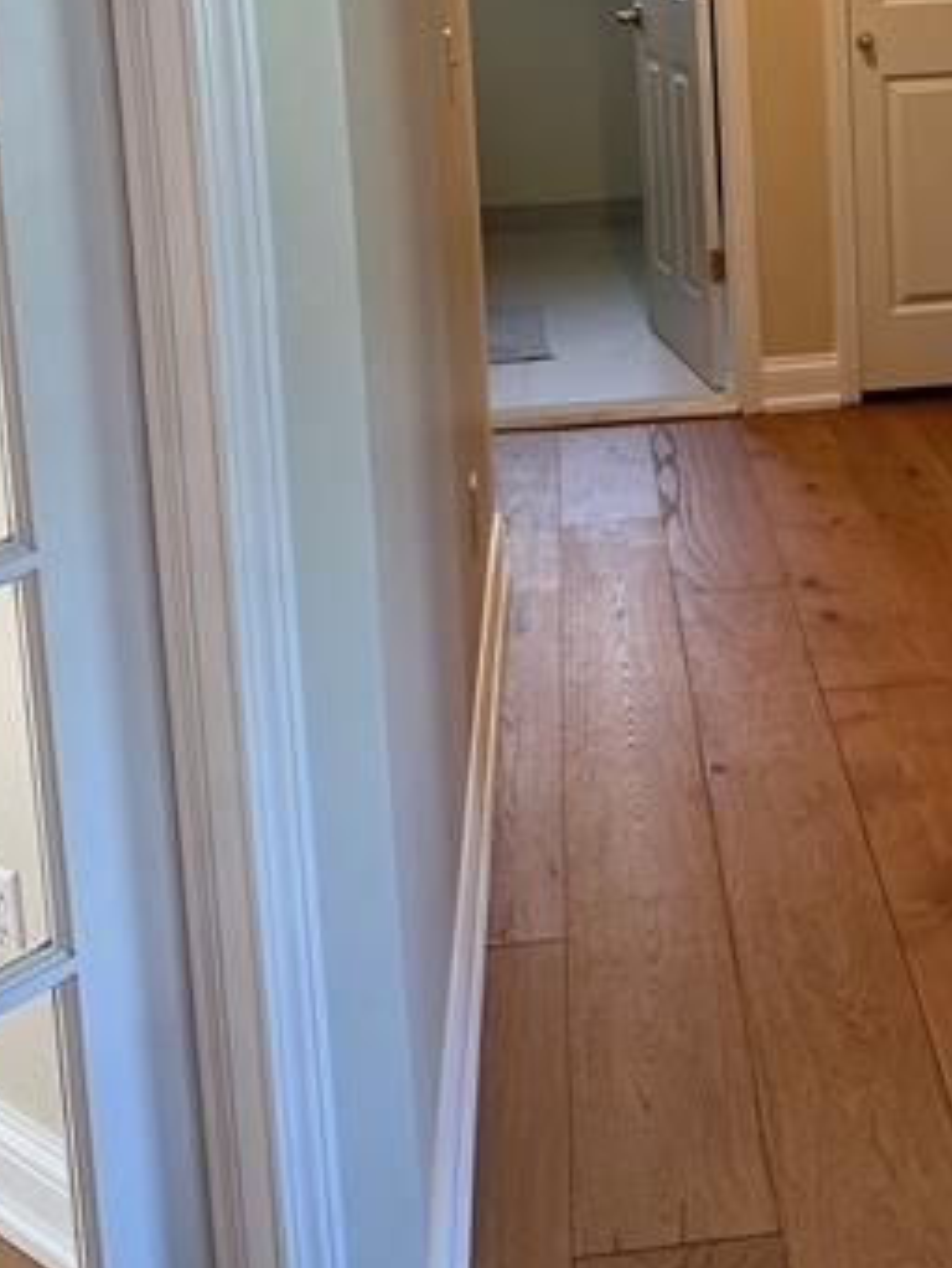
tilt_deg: -6.7
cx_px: 837
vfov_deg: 33.0
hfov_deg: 26.3
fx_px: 1979
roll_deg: +2.8
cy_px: 37
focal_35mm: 54
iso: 200
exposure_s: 1/120
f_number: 1.78
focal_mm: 6.76
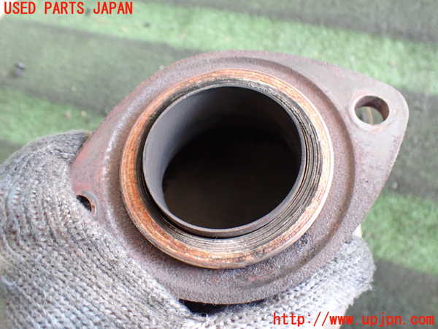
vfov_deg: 46.8
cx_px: 219
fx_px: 380
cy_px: 164
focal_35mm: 30
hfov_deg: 60.0
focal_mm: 5.4
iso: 800
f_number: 2.3
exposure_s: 1/60
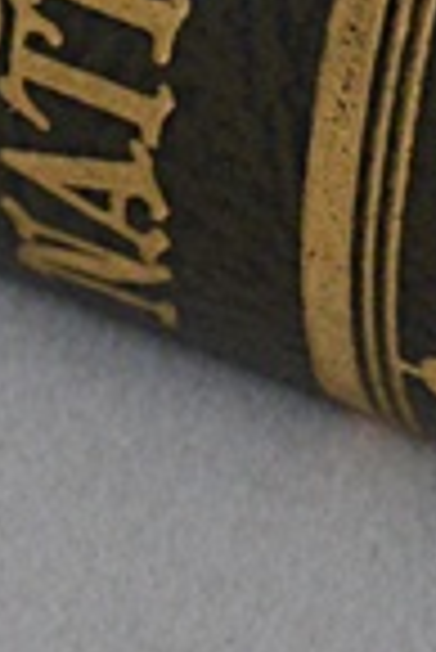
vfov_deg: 5.2
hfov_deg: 3.5
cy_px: -357
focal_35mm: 393
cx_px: 270
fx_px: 7122
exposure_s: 1/60
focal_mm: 38
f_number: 4.8
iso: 2000
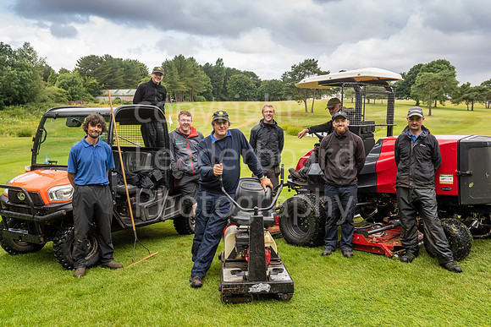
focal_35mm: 34
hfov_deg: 55.8
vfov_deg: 38.9
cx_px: 246
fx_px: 464
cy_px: 164
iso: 640
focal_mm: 34
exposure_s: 1/320
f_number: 6.3
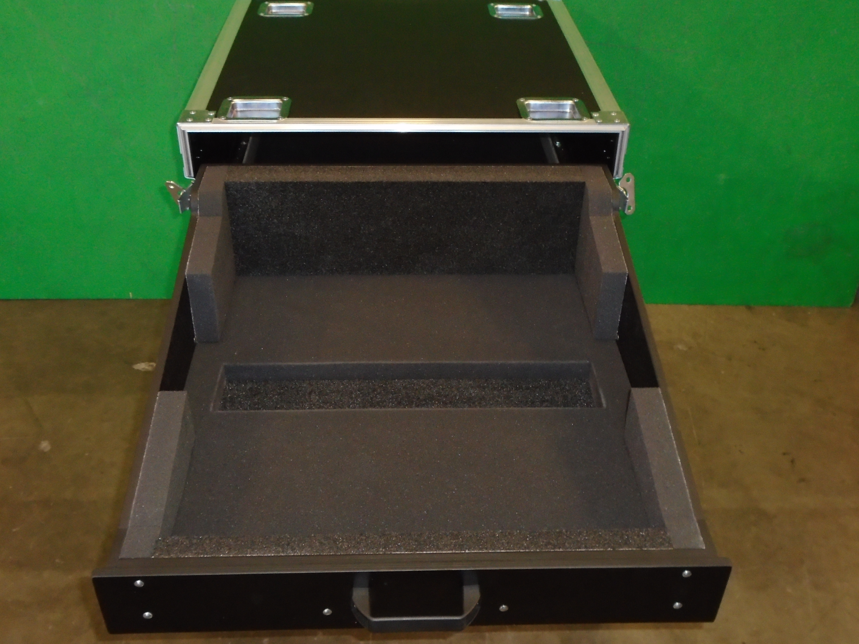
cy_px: 322
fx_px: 893
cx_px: 430
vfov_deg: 39.7
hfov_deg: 51.4
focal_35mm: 36
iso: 400
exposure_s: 1/40
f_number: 3.8
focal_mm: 6.4
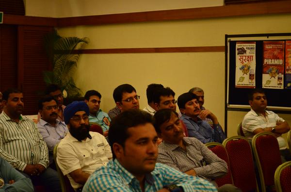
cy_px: 96
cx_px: 146
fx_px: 665
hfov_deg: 24.7
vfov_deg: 16.5
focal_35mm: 82
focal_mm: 55
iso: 2500
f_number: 5.6
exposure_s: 1/100
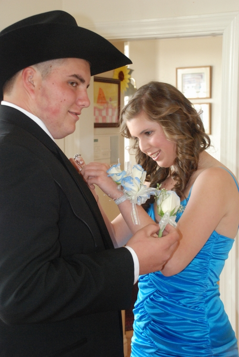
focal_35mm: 66
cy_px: 178
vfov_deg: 30.5
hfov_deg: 20.7
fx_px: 655
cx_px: 120
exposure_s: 1/60
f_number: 5.6
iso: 1600
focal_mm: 44
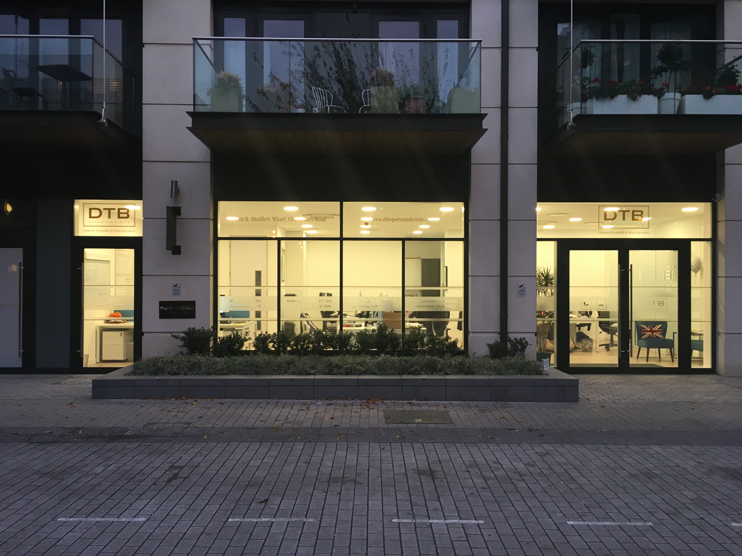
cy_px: 278
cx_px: 371
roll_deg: +0.2
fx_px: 622
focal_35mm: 29
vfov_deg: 48.2
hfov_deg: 61.7
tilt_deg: +1.3
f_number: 2.2
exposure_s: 1/33
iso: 64
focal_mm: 4.15
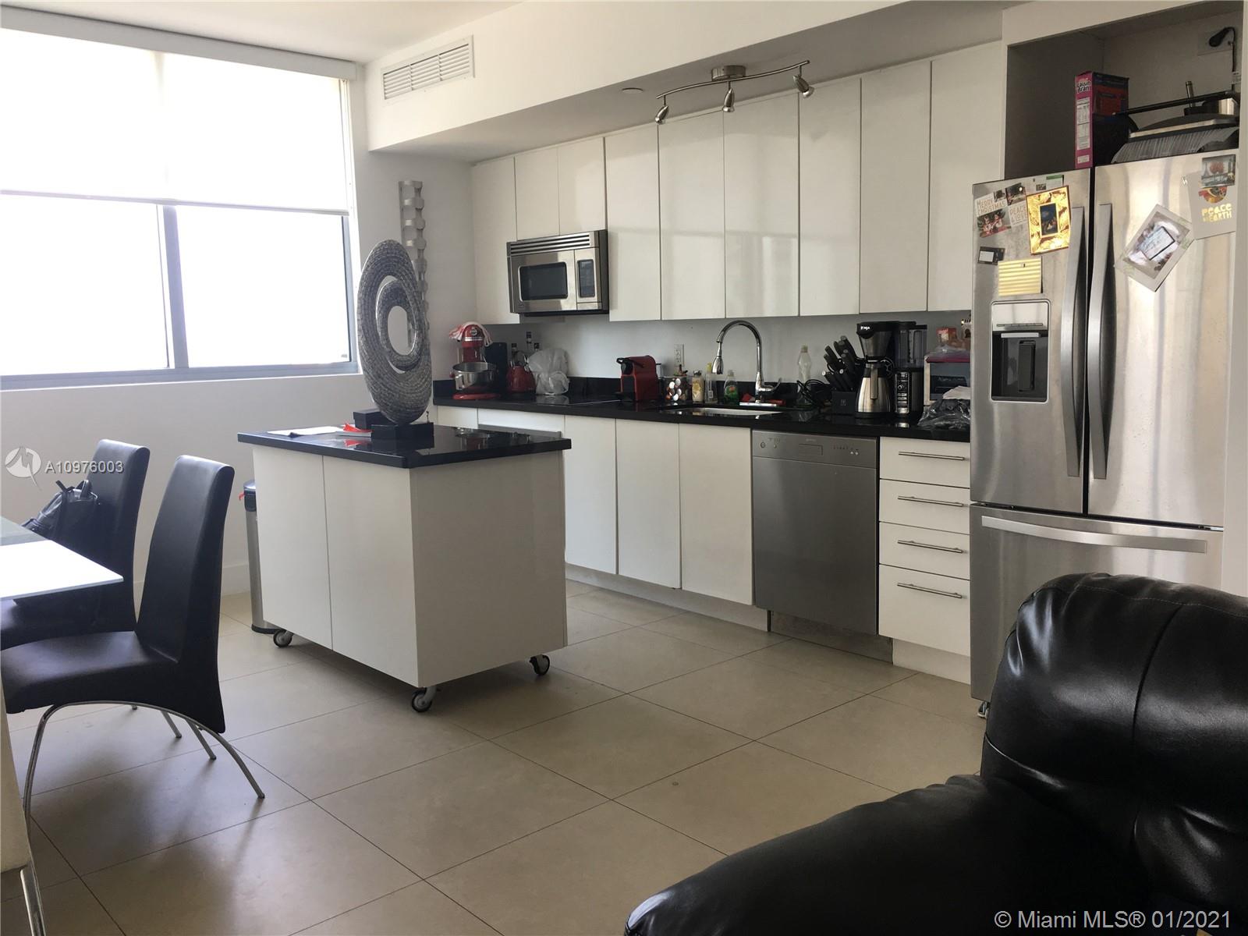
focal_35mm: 29
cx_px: 624
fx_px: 1046
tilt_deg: -6.6
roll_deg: +1.0
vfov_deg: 48.2
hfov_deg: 61.7
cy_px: 468
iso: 32
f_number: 2.2
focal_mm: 4.15
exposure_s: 1/60
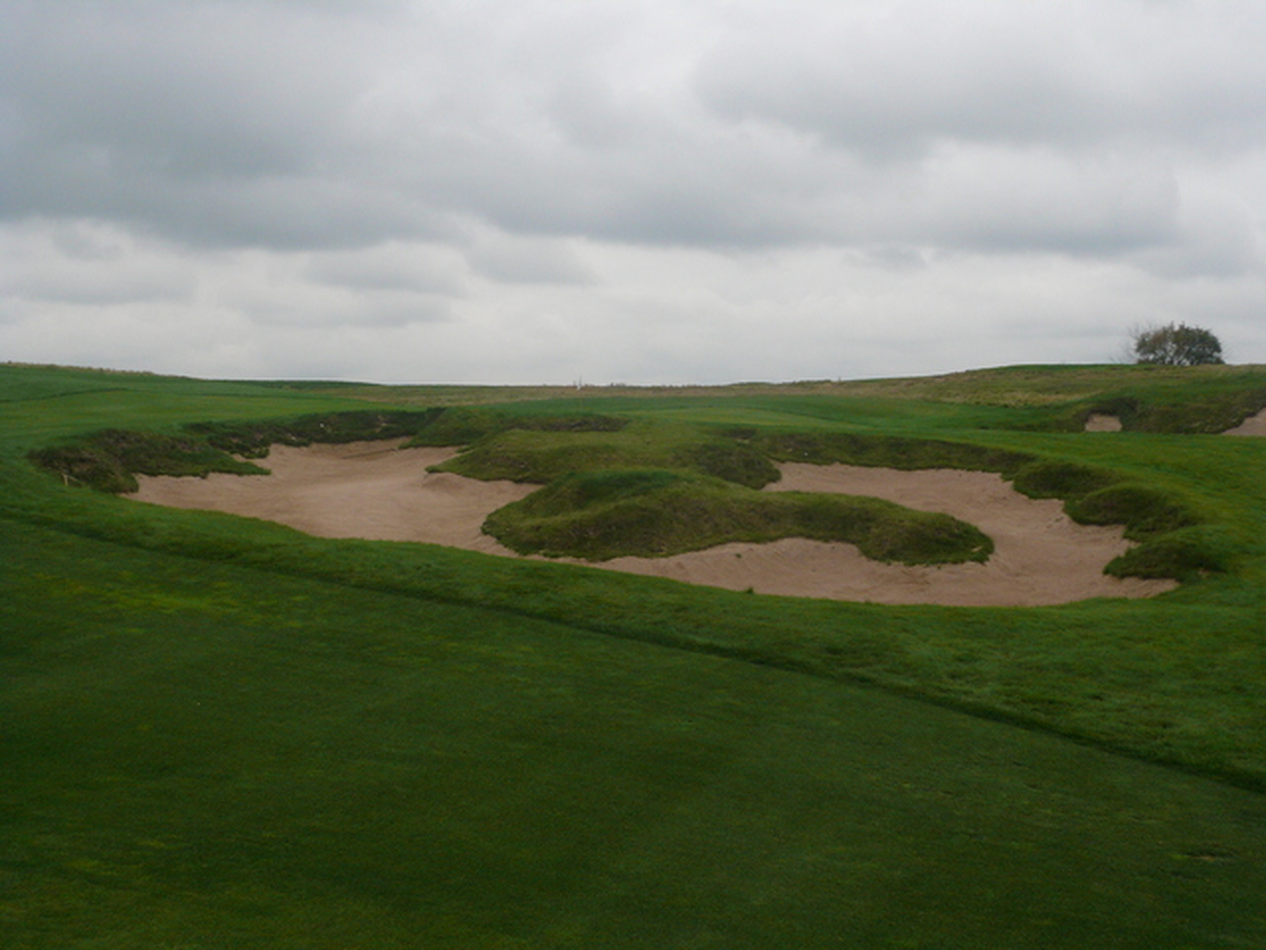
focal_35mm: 42
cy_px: 475
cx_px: 633
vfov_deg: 34.3
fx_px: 1536
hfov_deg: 44.8
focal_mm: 6.9
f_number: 10
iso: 100
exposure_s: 1/125
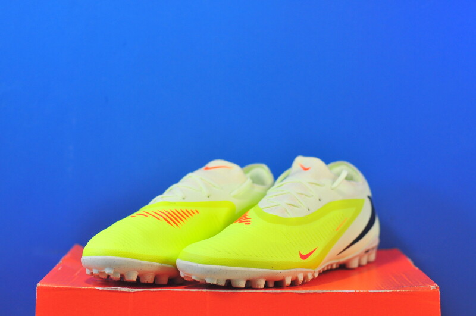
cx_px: 238
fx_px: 990
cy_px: 158
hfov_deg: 27.0
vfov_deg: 18.1
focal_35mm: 75
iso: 250
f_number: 2.5
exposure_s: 1/320
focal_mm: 50
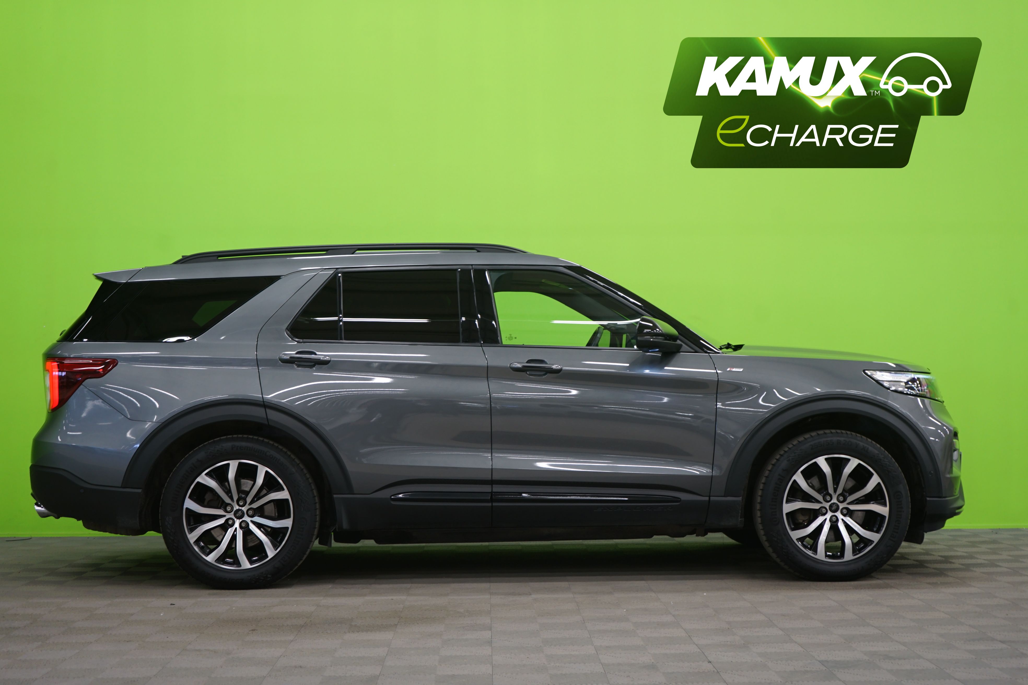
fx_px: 1542
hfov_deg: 36.9
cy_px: 342
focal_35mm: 54
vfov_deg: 25.1
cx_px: 514
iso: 400
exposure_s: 1/8
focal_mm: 54
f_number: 5
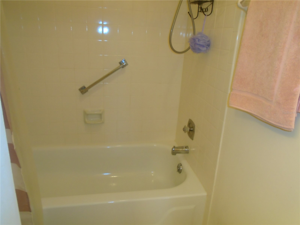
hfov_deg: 67.3
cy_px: 112
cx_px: 150
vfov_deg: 53.1
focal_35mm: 26
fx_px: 225
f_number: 3.2
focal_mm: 4.6
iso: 200
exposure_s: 1/30
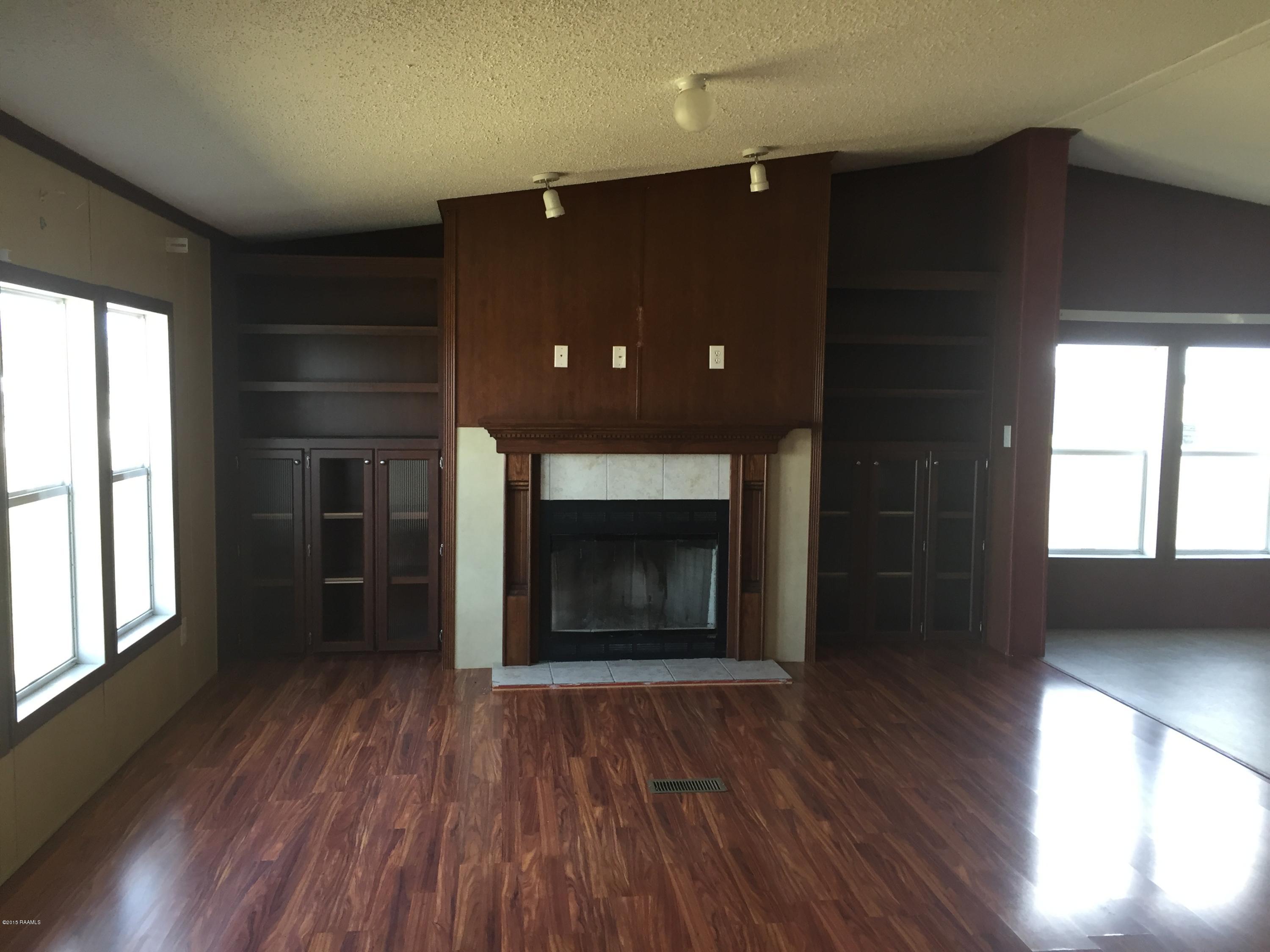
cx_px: 635
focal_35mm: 29
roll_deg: -1.6
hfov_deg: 61.7
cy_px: 476
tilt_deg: -3.7
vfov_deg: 48.2
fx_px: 1064
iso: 32
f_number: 2.2
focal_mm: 4.15
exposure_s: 1/30
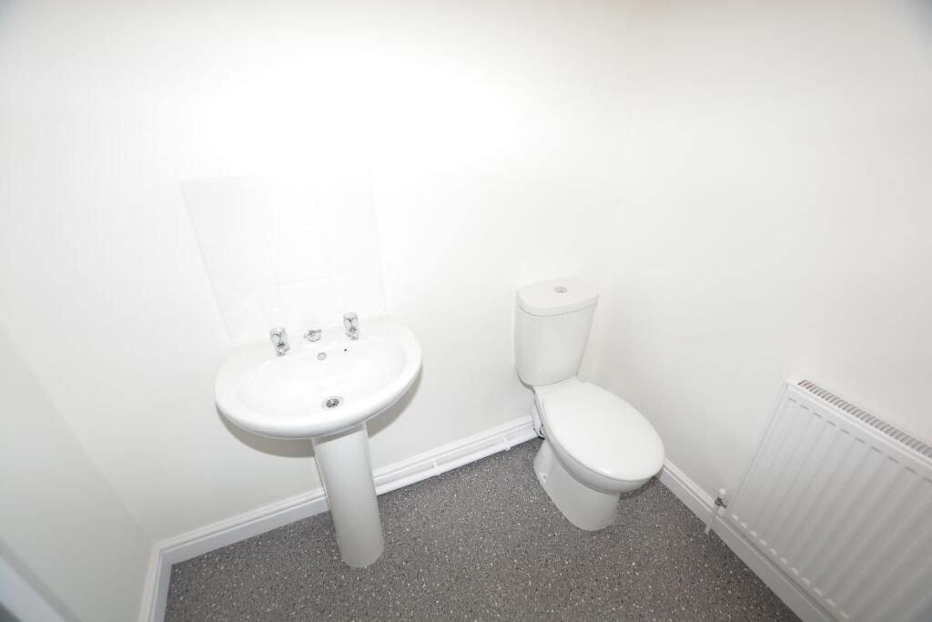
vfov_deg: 77.3
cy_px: 311
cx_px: 466
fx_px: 388
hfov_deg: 100.4
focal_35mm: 15
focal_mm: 10
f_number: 4
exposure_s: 1/60
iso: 360
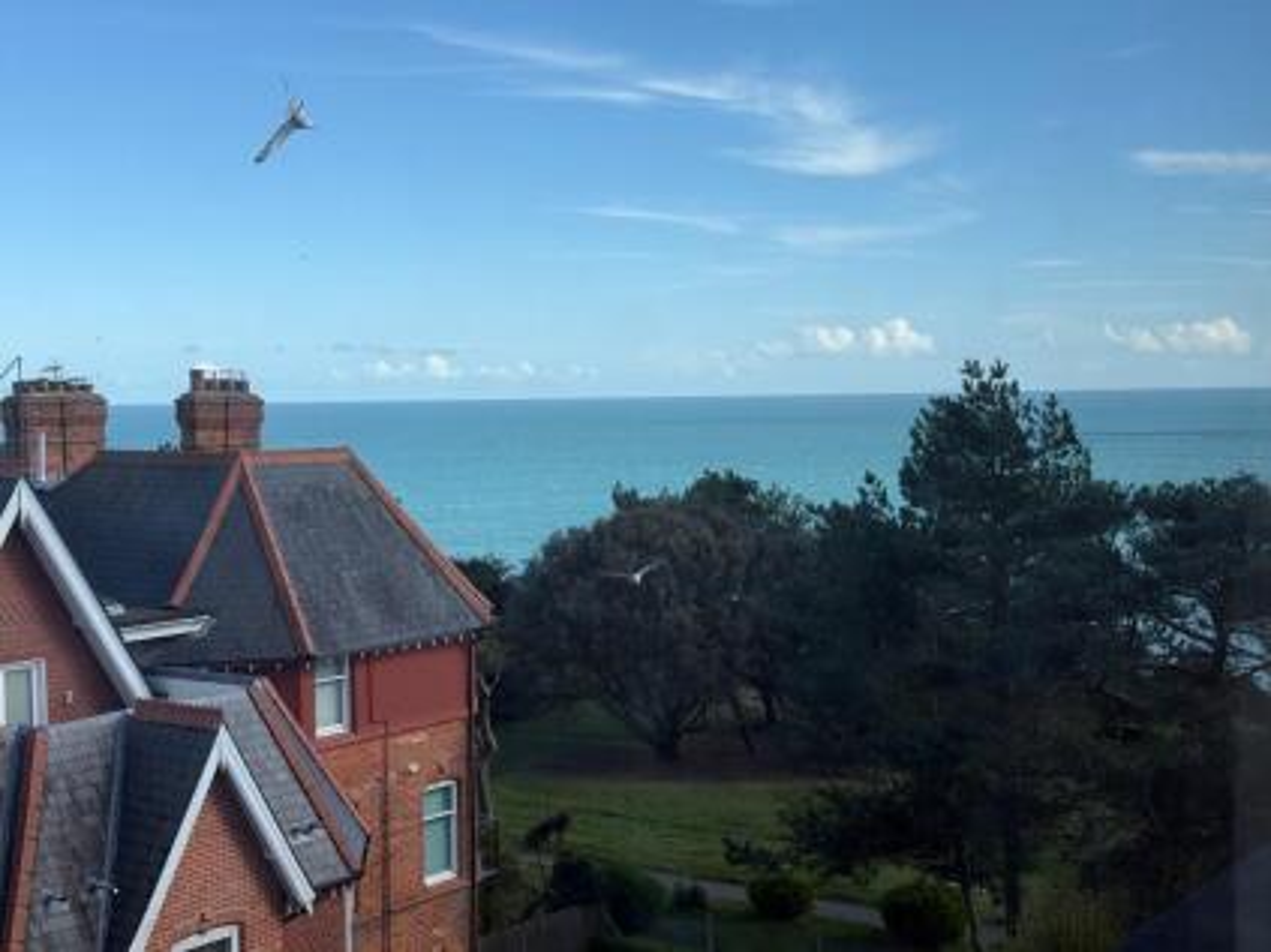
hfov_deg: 39.7
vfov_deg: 30.3
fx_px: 1762
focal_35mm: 48
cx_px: 636
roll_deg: +0.4
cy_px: 476
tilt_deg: -2.1
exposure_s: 1/2667
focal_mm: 6.76
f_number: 1.78
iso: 64
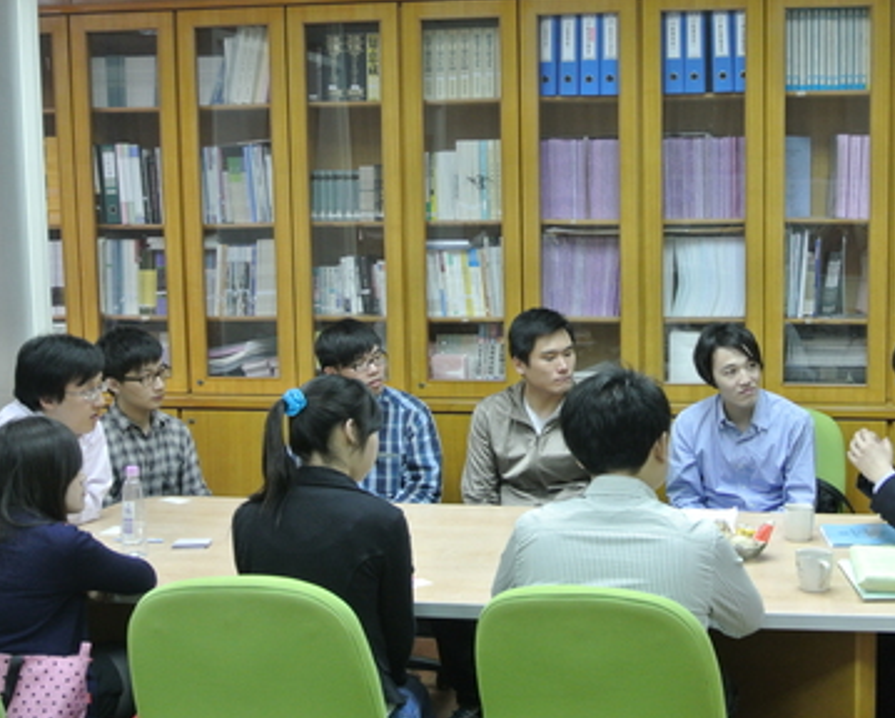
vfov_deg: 29.7
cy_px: 370
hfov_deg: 36.2
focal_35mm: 51
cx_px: 606
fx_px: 1352
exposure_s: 1/30
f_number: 4
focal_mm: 14.5
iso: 400
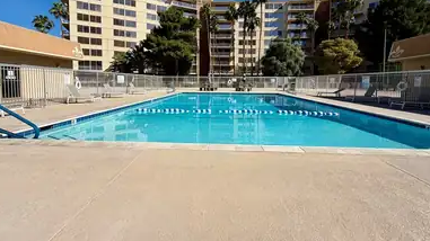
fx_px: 182
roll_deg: -1.1
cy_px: 90
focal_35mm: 16
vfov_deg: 66.0
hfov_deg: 99.4
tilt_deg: -2.4
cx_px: 216
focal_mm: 2.22
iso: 25
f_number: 2.2
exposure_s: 1/1431
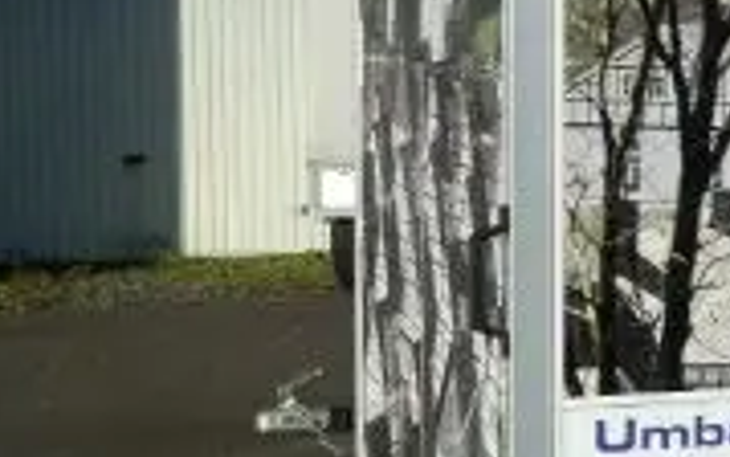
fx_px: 2448
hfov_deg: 16.1
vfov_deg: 10.7
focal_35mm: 123
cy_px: 167
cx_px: 954
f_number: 4
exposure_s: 1/800
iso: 80
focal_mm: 4.7
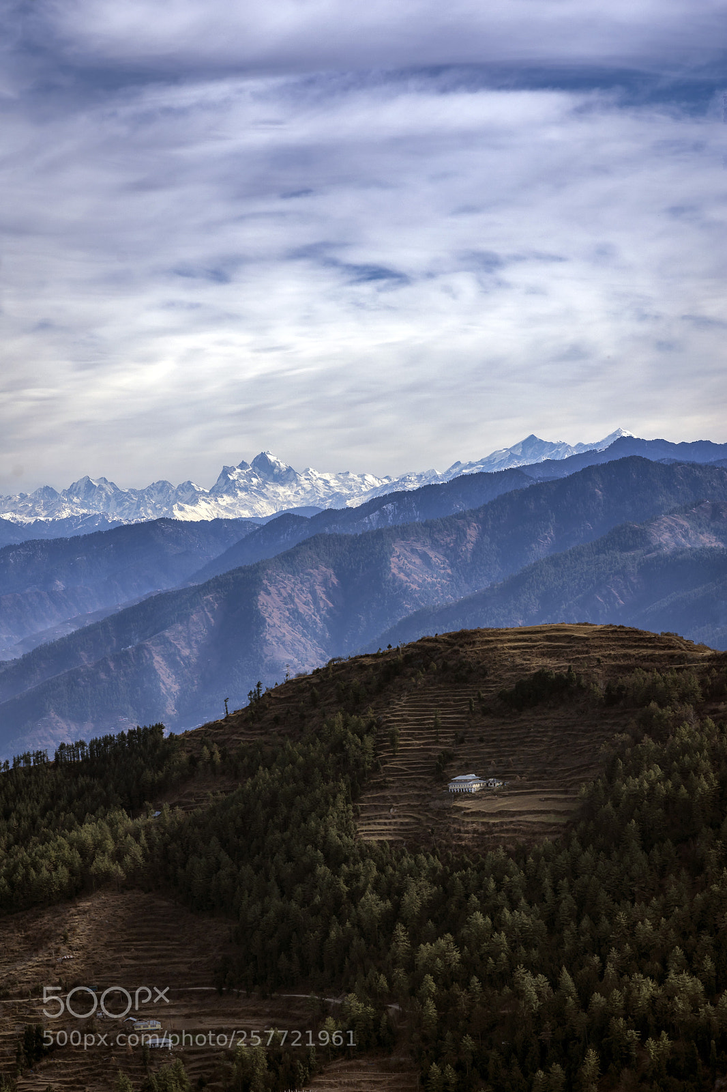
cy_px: 546
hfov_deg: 10.7
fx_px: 3864
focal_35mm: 128
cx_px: 364
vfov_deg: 16.1
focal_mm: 85
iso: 100
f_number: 10
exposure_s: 1/320
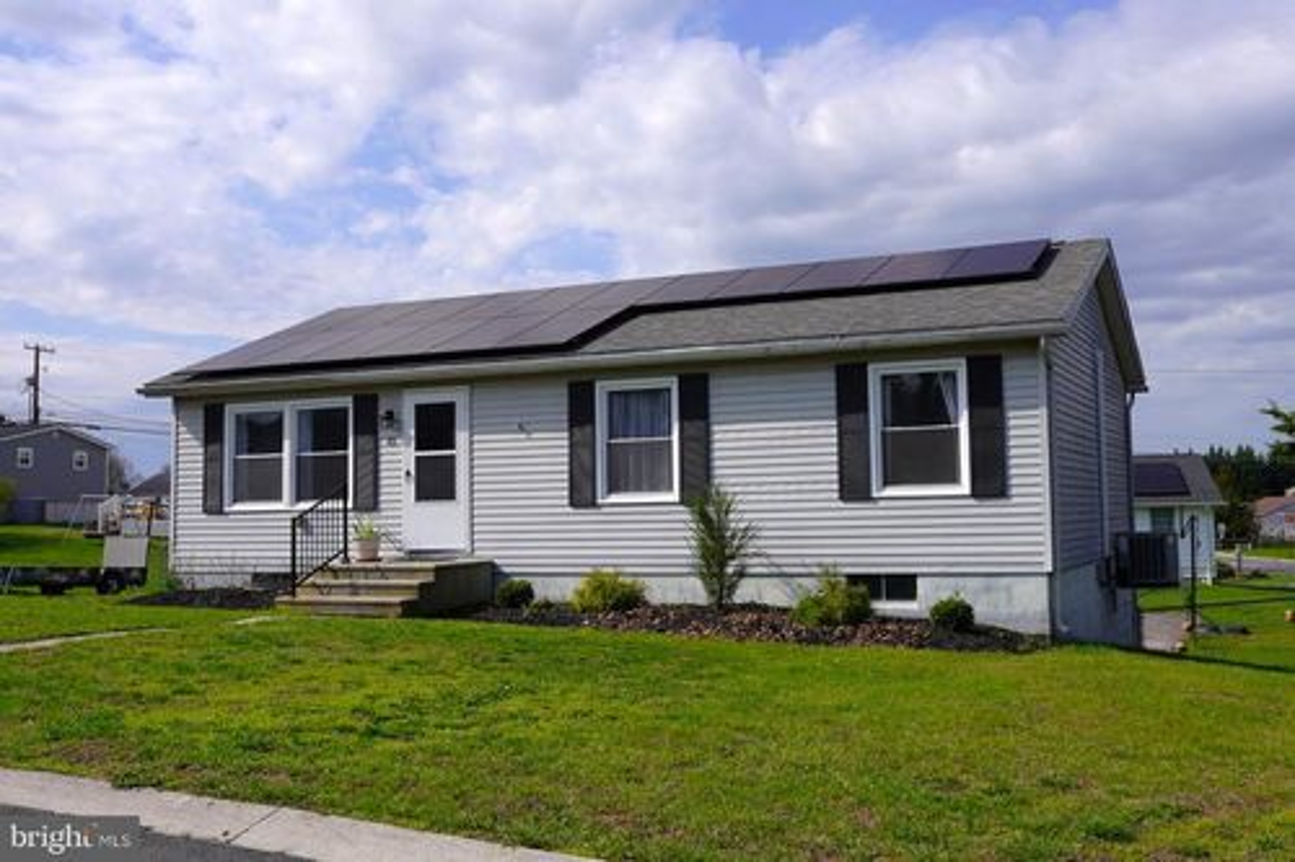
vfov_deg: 55.1
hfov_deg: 76.1
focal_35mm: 23
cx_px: 648
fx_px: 827
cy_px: 431
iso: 100
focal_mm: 23
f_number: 10
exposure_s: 1/250
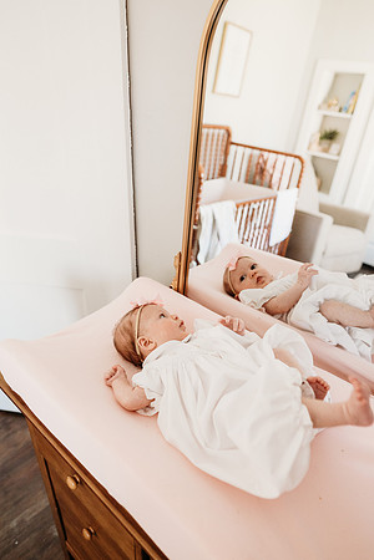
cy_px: 280
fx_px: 374
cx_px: 187
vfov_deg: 73.7
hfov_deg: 53.1
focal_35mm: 24
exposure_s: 1/100
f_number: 2.8
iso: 1000
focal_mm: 24
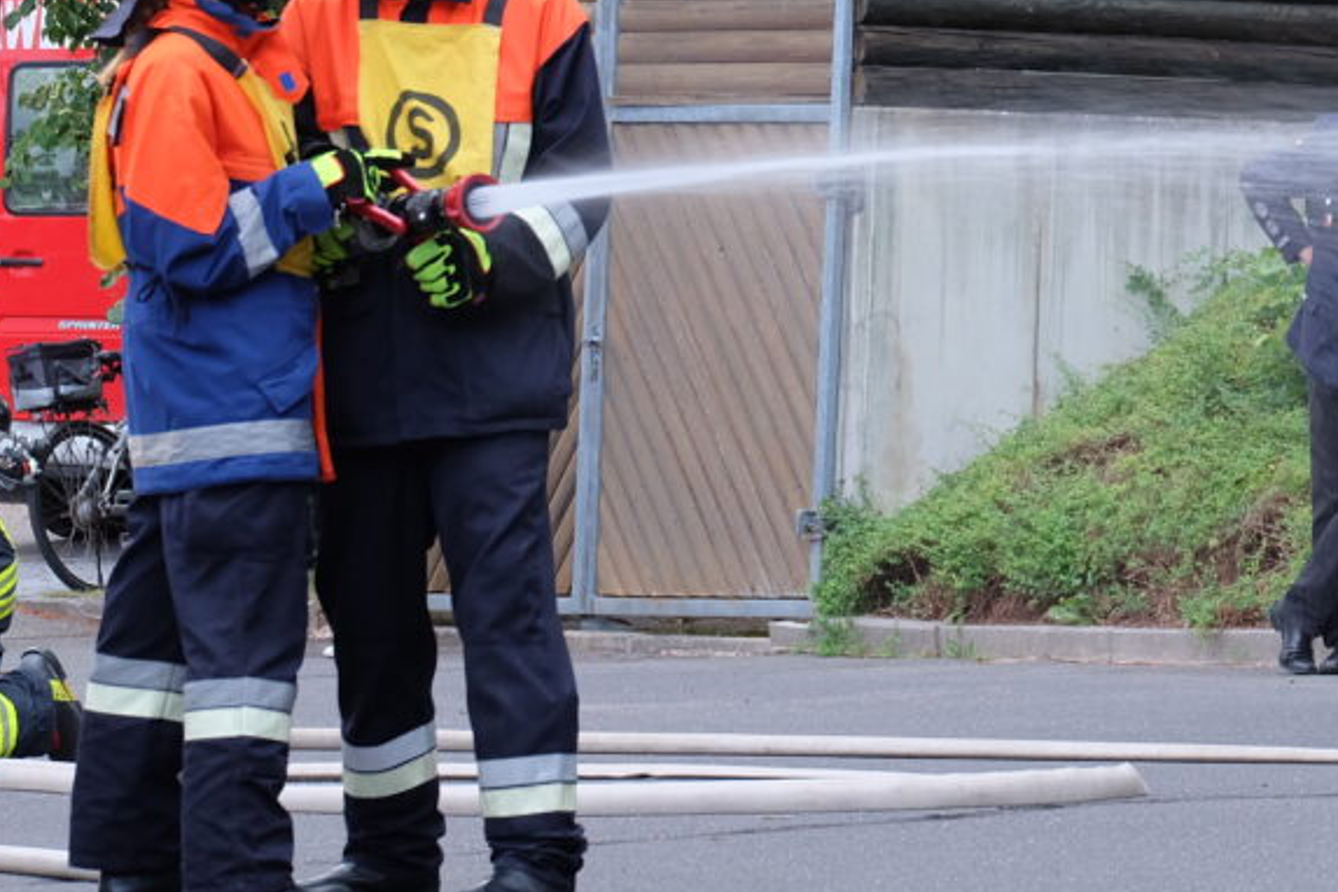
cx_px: 957
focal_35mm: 224
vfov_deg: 6.1
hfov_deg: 9.2
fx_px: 8325
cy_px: 58
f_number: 5
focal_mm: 71.1
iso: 640
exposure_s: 1/75
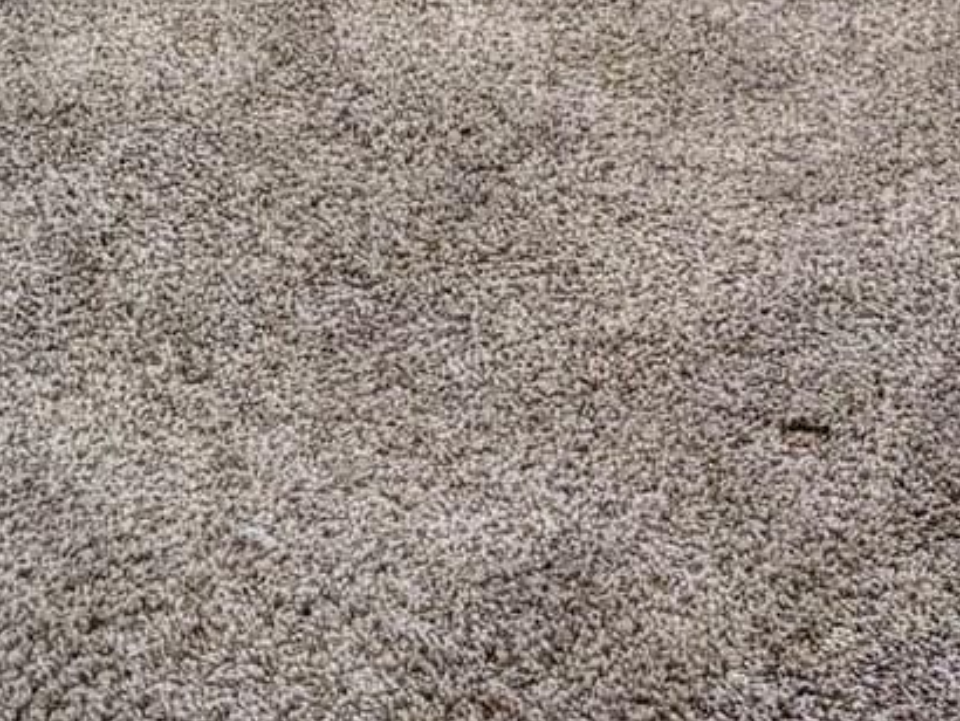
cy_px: -1110
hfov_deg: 13.5
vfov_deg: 9.0
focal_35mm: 146
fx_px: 4051
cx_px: 632
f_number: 1.6
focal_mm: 5.96
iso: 80
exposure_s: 1/60
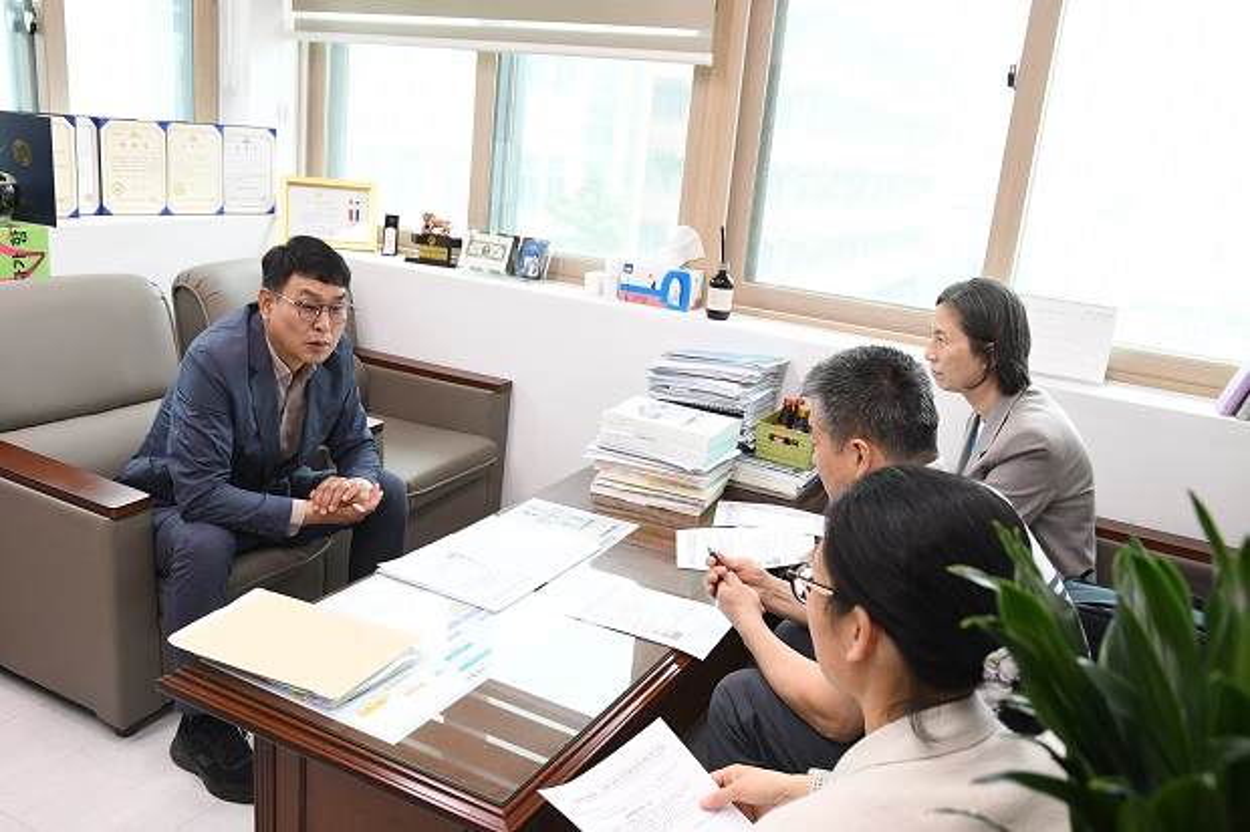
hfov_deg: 61.9
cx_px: 625
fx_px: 1041
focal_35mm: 30
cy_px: 416
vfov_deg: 43.6
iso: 1250
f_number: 4
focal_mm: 20
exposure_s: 1/160
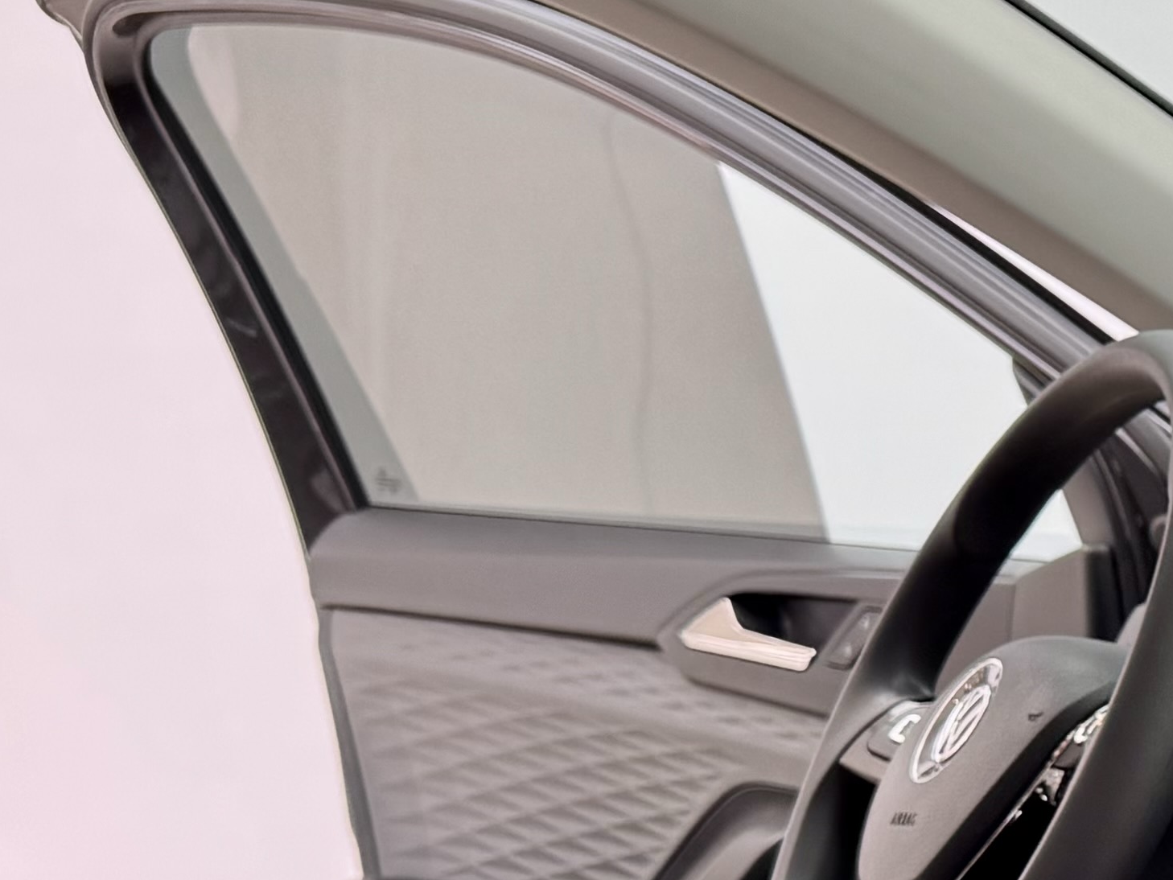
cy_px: 847
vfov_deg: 15.5
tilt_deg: -6.7
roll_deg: +2.6
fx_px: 3186
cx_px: 1974
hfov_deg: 17.7
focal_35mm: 94
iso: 64
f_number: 1.78
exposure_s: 1/202
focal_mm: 6.76
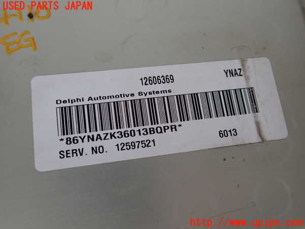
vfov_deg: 46.8
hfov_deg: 60.0
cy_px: 114
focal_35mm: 30
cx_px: 152
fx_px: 264
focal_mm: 5.4
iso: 200
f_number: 2.3
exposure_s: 1/60
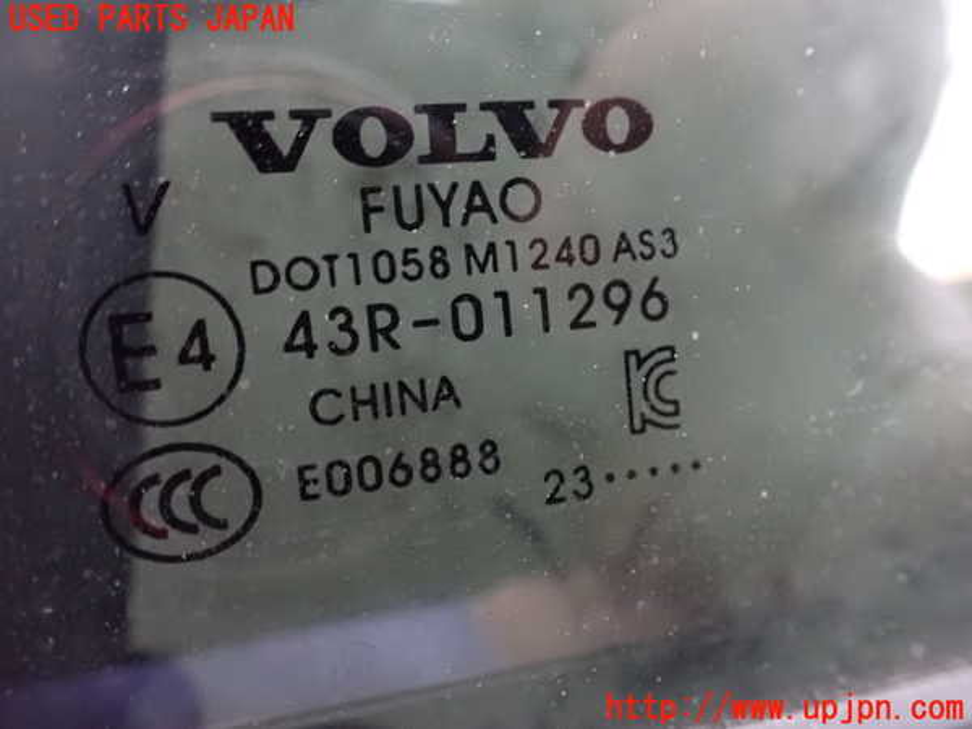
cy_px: 364
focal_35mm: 30
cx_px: 486
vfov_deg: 46.8
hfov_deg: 60.0
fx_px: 842
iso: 1600
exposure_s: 1/20
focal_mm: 5.4
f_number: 2.3
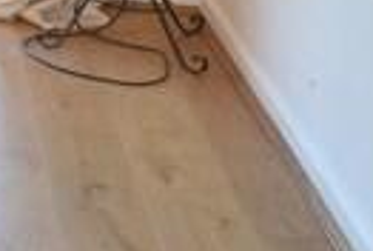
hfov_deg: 13.4
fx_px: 1215
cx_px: -495
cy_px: -389
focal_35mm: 117
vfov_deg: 10.0
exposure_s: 1/80
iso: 400
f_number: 4
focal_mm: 10
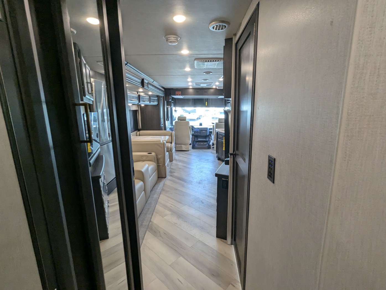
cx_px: 193
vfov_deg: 78.2
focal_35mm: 16
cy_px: 145
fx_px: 179
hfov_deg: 94.4
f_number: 2.2
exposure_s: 1/128
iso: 230
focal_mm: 2.35
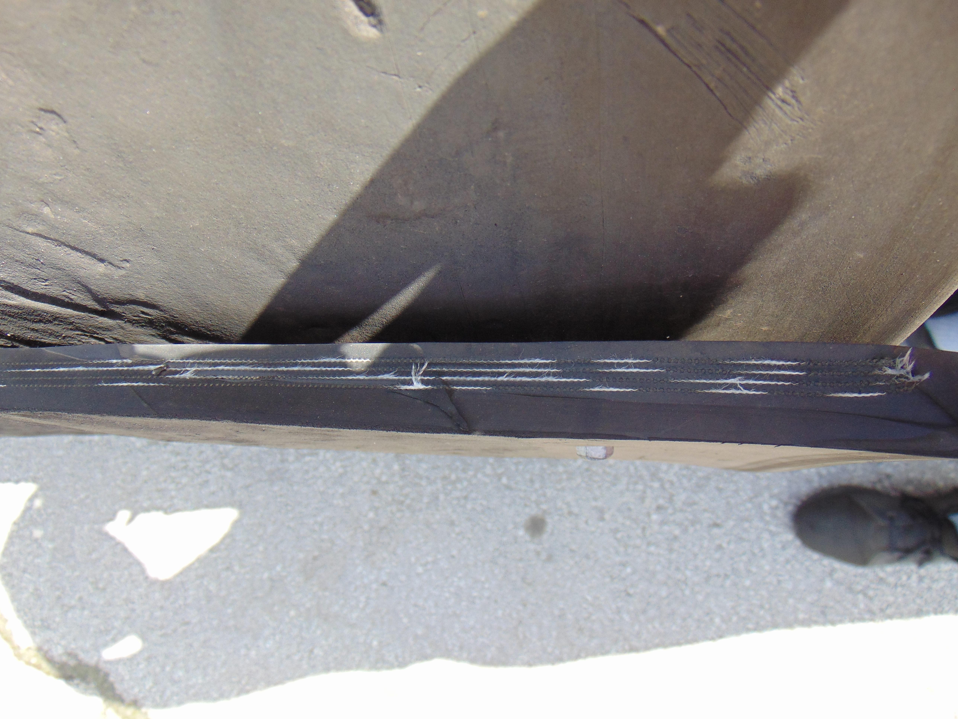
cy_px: 360
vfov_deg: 54.9
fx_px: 692
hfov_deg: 69.4
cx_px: 479
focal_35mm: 25
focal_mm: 4.5
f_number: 3
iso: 80
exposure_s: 1/400
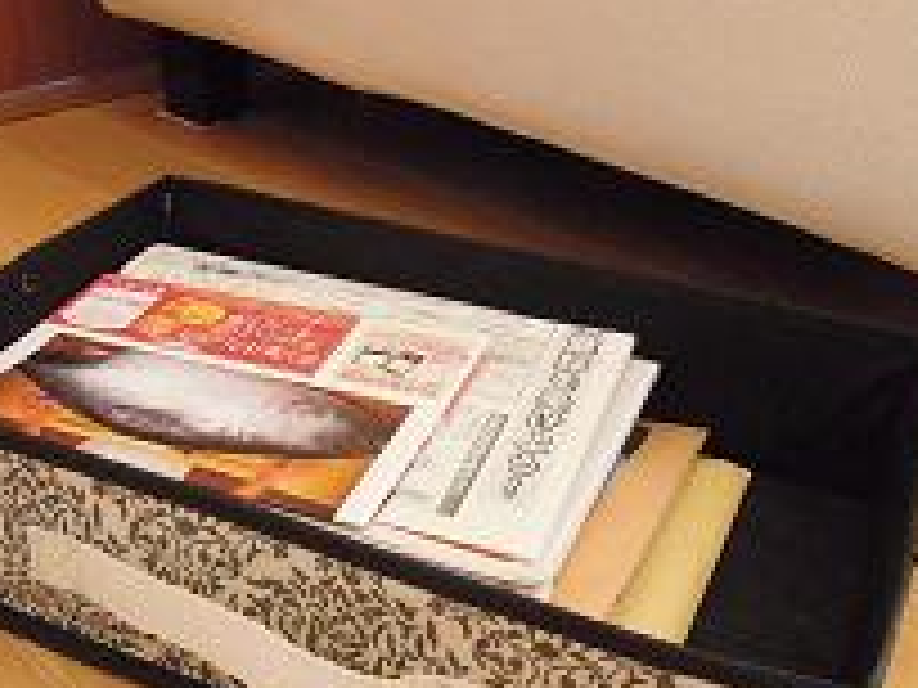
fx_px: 1246
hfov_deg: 39.9
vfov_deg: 30.8
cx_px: 292
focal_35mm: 47
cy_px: 405
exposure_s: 1/40
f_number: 3.5
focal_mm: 4.3
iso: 1600
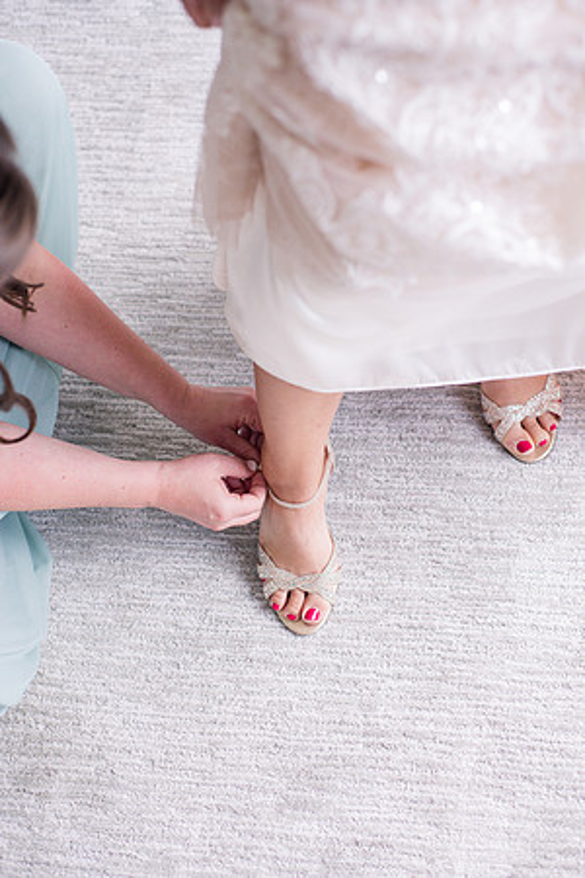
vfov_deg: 39.6
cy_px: 439
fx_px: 1219
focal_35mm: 50
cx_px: 292
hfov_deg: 27.0
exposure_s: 1/250
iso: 640
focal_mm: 50
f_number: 2.8
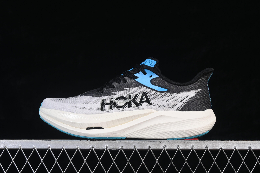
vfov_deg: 18.2
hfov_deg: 27.0
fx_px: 542
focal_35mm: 75
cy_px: 86
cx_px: 130
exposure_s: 1/80
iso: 160
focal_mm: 50
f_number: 8
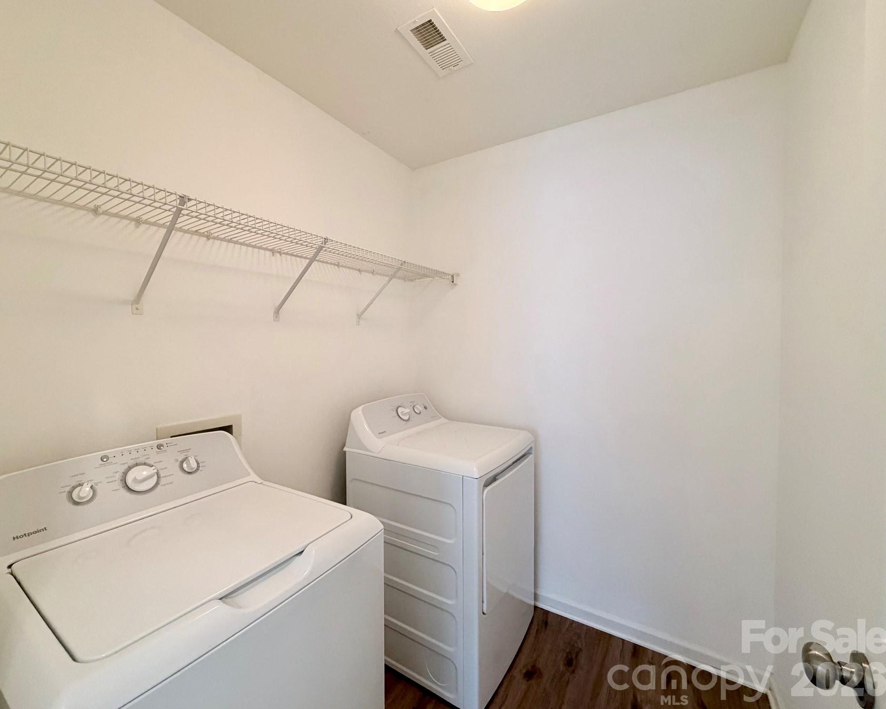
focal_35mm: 15
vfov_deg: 84.0
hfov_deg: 96.6
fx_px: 393
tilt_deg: -1.7
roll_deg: +1.0
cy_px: 349
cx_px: 407
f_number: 2.2
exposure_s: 1/60
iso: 400
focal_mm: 2.22
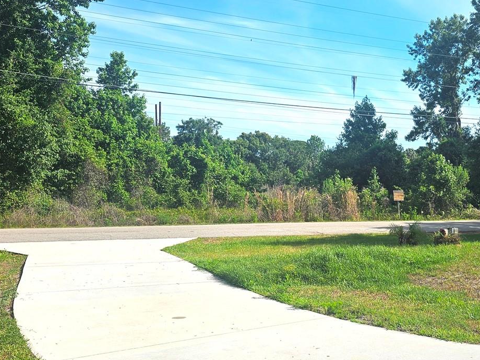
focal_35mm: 40
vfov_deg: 35.9
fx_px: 555
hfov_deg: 46.3
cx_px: 309
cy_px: 192
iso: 10
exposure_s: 1/1053
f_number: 1.7
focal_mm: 6.3
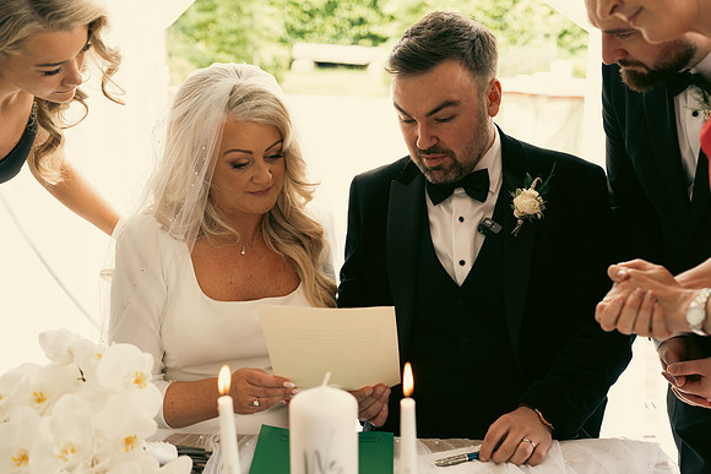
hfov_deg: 36.9
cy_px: 237
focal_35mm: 54
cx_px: 356
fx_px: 1067
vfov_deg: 25.1
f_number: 3.5
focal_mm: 54
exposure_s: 1/160
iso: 160
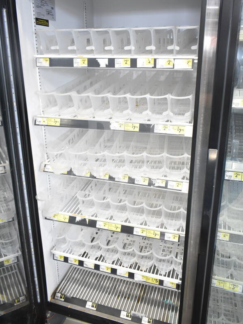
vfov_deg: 59.9
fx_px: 281
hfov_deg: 46.8
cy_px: 150
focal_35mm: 30
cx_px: 123
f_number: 4
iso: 1600
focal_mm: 18
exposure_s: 1/60
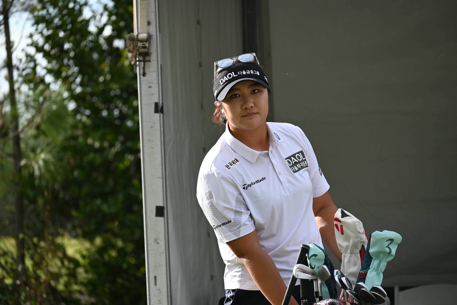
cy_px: 152
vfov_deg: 5.7
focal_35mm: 240
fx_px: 3046
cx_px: 228
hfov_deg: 8.6
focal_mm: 160
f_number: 5.6
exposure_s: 1/250
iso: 100
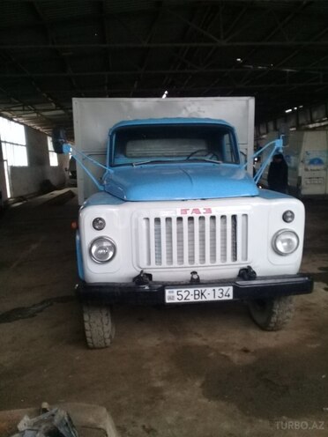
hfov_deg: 45.4
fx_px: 392
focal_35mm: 31
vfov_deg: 58.4
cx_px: 164
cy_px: 218
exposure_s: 1/33
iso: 160
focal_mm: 3.3
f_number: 2.2
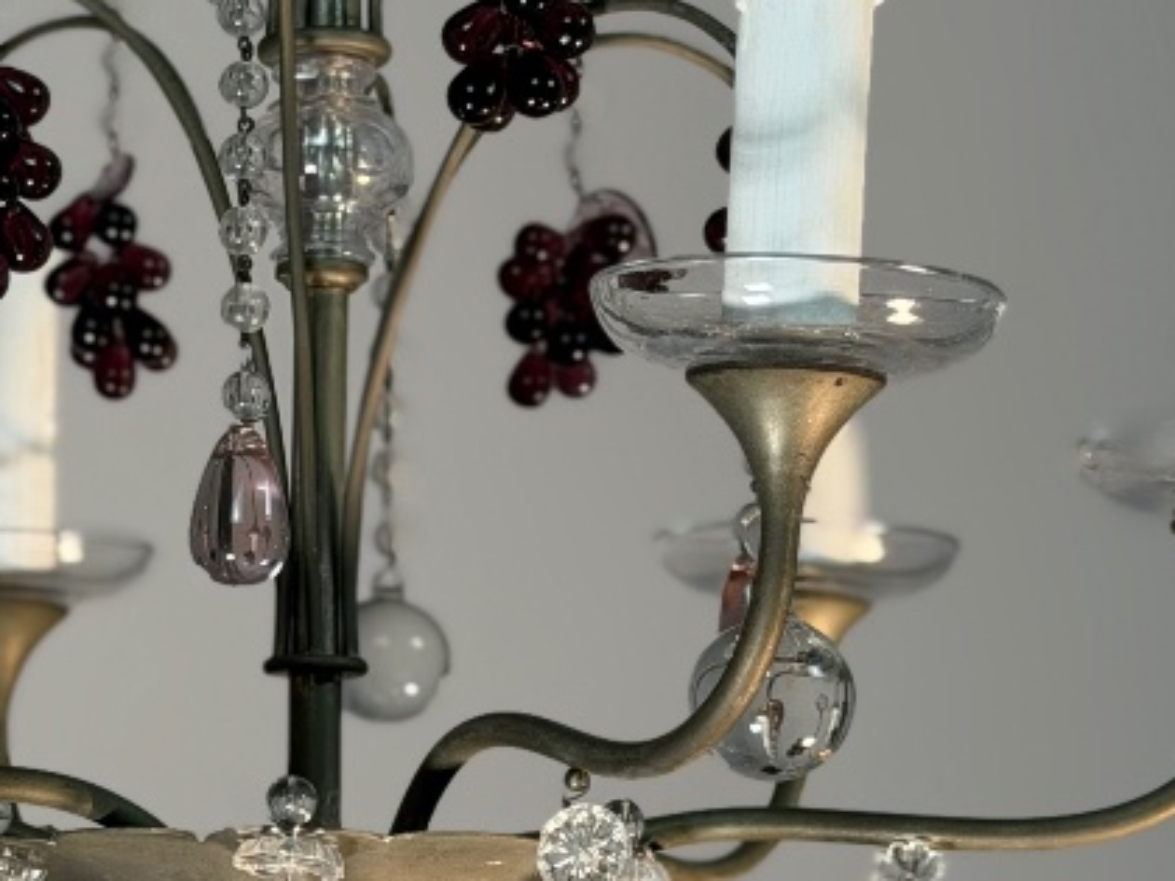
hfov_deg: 14.4
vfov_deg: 10.8
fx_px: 4650
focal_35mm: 137
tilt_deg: +9.5
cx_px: 347
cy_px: 459
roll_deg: -0.8
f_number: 1.78
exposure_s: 1/96
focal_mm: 6.76
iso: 100
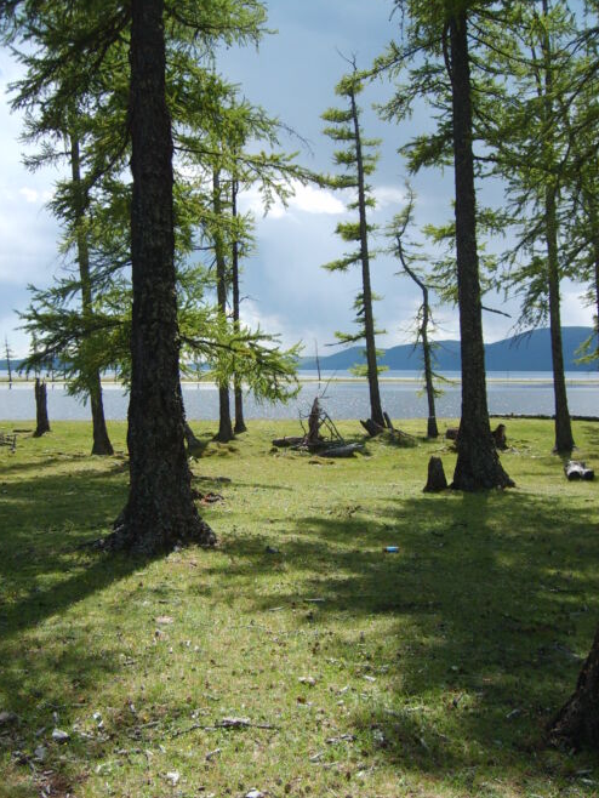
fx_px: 830
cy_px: 401
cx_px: 296
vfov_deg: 51.3
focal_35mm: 36
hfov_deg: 39.7
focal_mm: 5.8
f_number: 2.8
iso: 50
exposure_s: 1/750
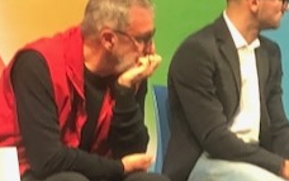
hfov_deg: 13.4
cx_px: 169
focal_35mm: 156
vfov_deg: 8.3
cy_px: -58
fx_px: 1230
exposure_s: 1/24
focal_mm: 3.99
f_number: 1.8
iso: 40
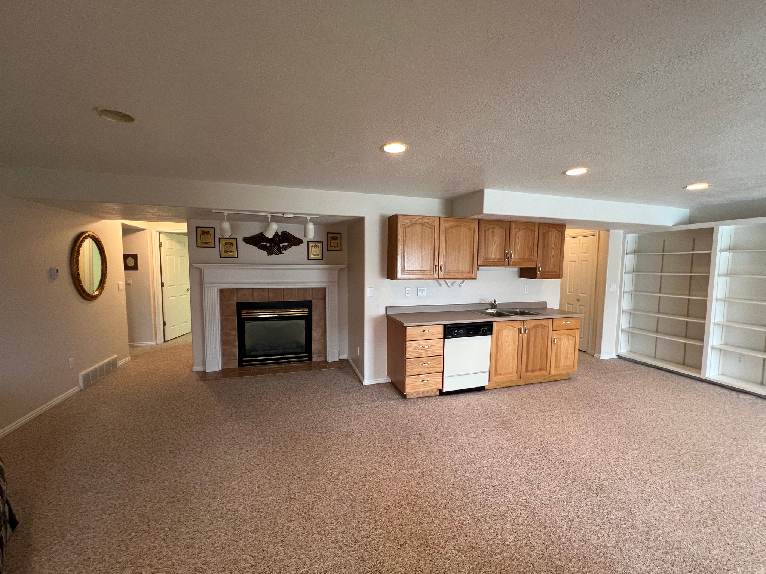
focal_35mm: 13
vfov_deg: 89.9
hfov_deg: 106.2
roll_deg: +0.1
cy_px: 287
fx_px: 288
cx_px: 383
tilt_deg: -3.9
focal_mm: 1.57
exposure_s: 1/60
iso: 160
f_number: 1.8
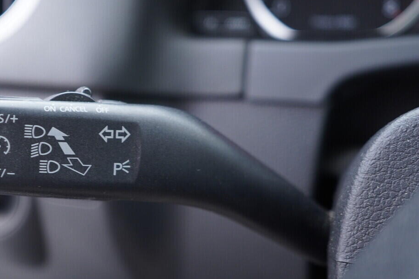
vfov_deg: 23.8
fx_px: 663
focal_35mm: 57
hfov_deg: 34.2
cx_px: 95
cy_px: 150
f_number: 2.8
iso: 400
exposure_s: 1/40
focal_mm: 24
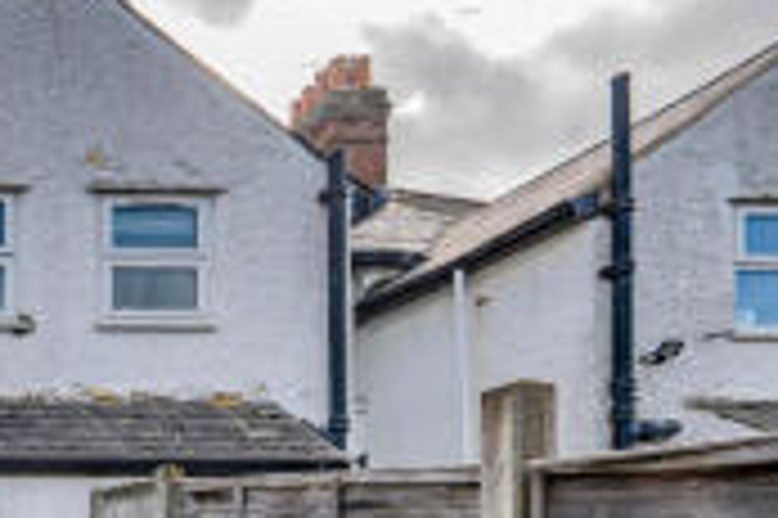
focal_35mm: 33
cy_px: 552
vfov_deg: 35.0
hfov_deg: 41.1
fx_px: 712
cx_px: -139
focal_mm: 12
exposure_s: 1/320
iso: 320
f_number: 9
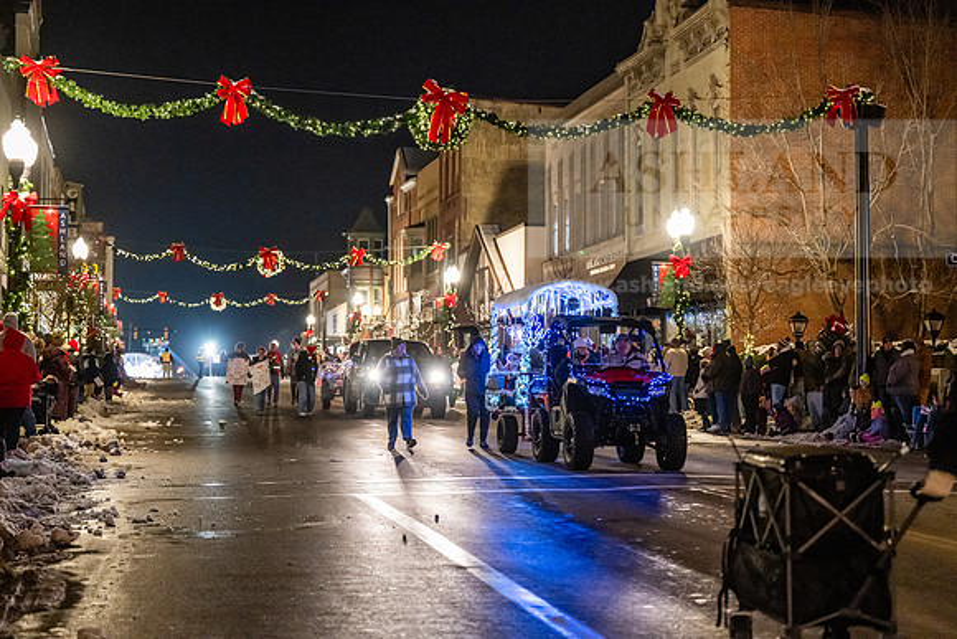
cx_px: 478
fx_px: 1941
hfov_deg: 27.7
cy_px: 320
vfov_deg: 18.7
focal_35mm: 73
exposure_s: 1/200
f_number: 2.8
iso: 5000
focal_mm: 73
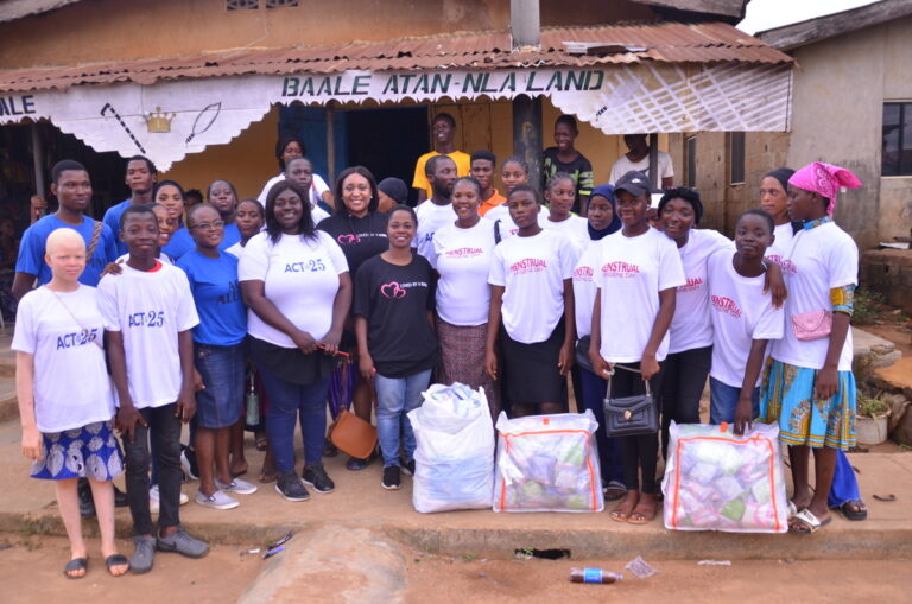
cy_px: 302
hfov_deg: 59.6
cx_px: 456
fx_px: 797
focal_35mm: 32
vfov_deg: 41.6
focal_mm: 21
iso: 200
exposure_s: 1/125
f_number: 4.5
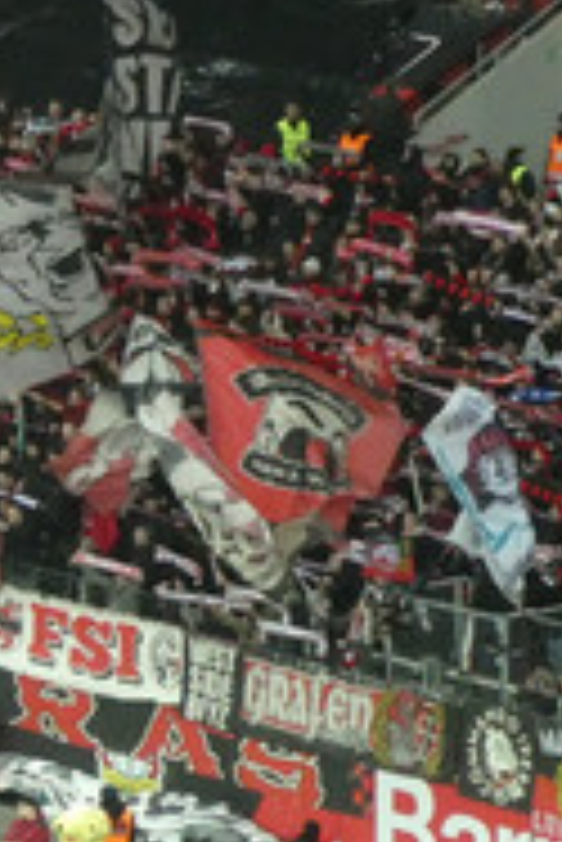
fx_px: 7479
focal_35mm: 320
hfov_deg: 4.3
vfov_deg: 6.4
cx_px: 67
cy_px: 531
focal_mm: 16.1
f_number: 4.9
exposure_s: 1/80
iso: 800
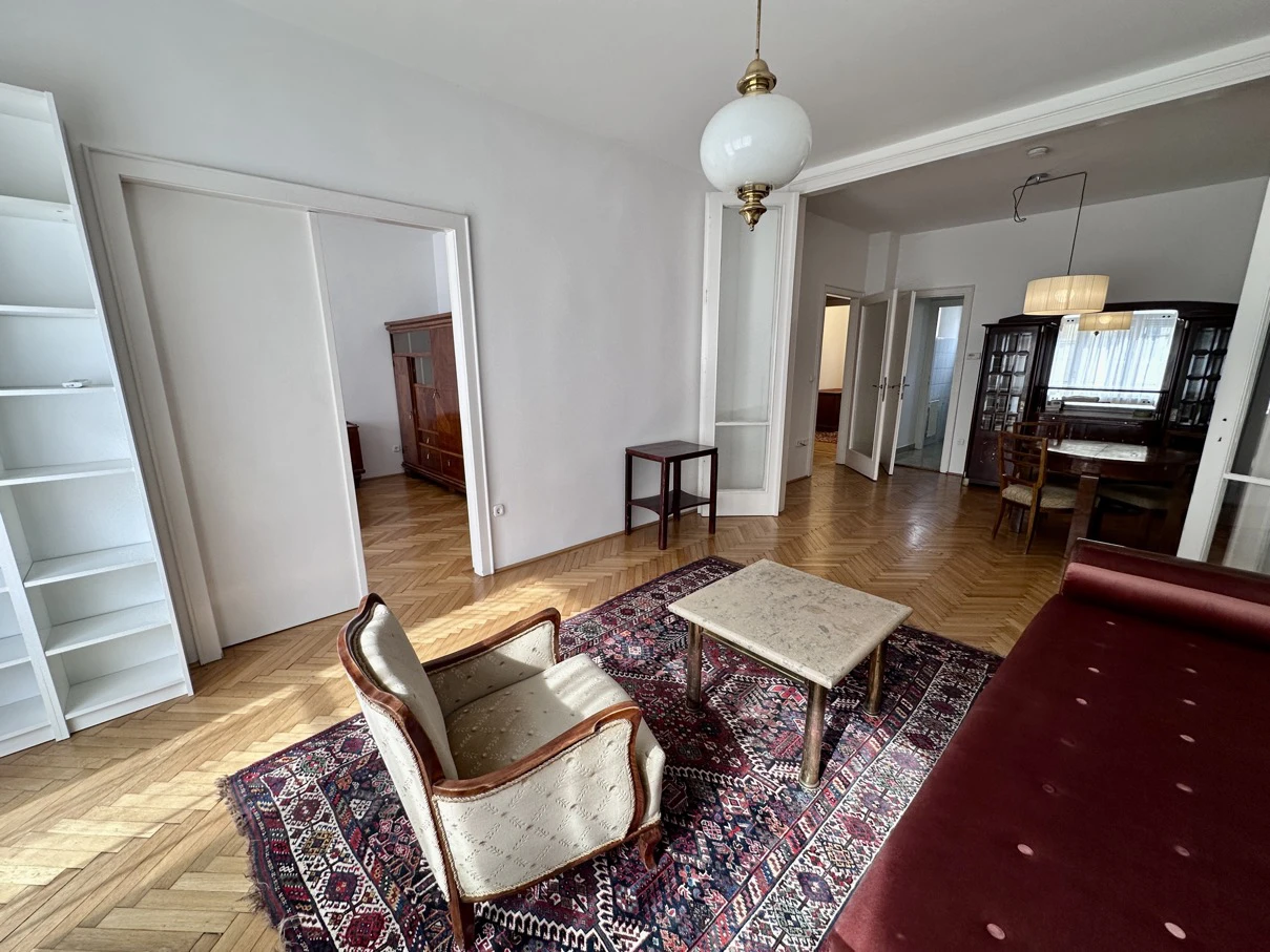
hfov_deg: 102.1
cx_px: 635
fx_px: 514
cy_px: 476
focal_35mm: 14
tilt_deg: -13.3
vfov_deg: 85.7
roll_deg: +0.2
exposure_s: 1/99
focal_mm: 2.22
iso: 100
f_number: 2.2
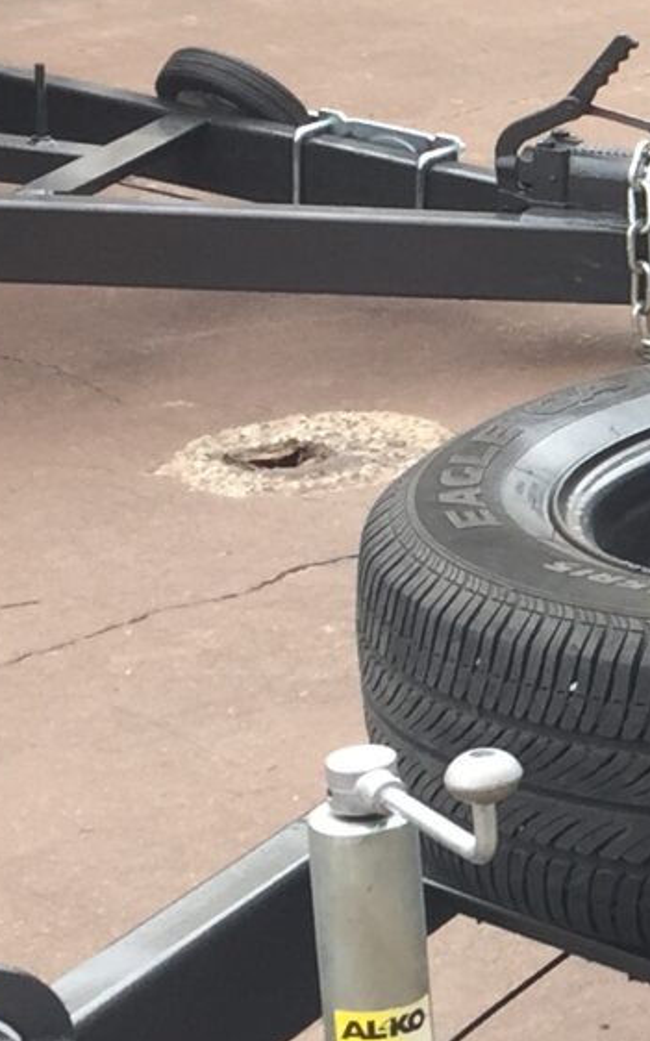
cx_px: 1633
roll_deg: -2.2
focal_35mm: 140
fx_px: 3970
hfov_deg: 8.5
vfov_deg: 14.9
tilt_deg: -19.4
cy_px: 602
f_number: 2.2
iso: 32
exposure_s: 1/101
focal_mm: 4.15
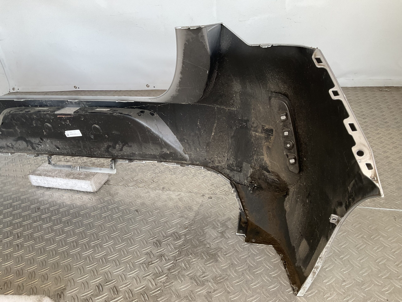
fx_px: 337
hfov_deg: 61.7
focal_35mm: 29
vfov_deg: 48.2
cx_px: 201
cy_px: 151
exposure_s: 1/50
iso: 40
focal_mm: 3
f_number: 1.8
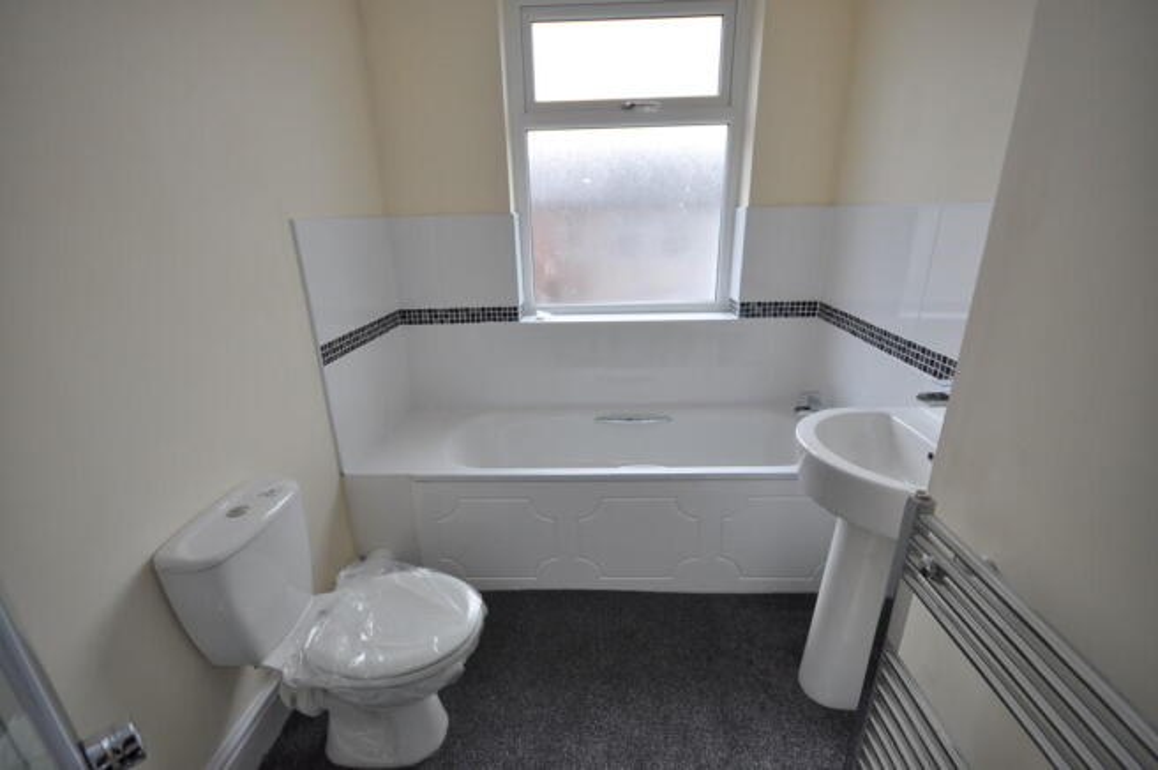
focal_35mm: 15
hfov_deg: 100.4
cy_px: 385
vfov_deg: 77.2
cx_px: 579
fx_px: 482
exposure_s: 1/125
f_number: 5.6
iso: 200
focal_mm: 10
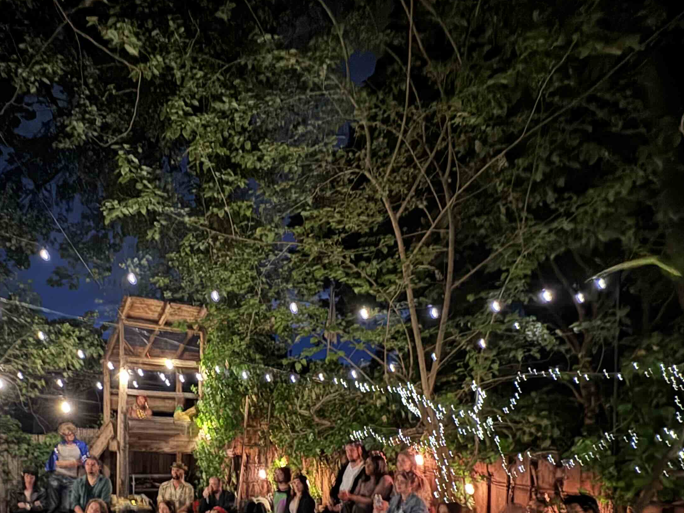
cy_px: 437
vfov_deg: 48.8
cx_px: 229
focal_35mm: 26
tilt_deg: -1.3
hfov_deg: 65.6
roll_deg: -1.8
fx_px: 514
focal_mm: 2.22
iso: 1250
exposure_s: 1/7
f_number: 2.2
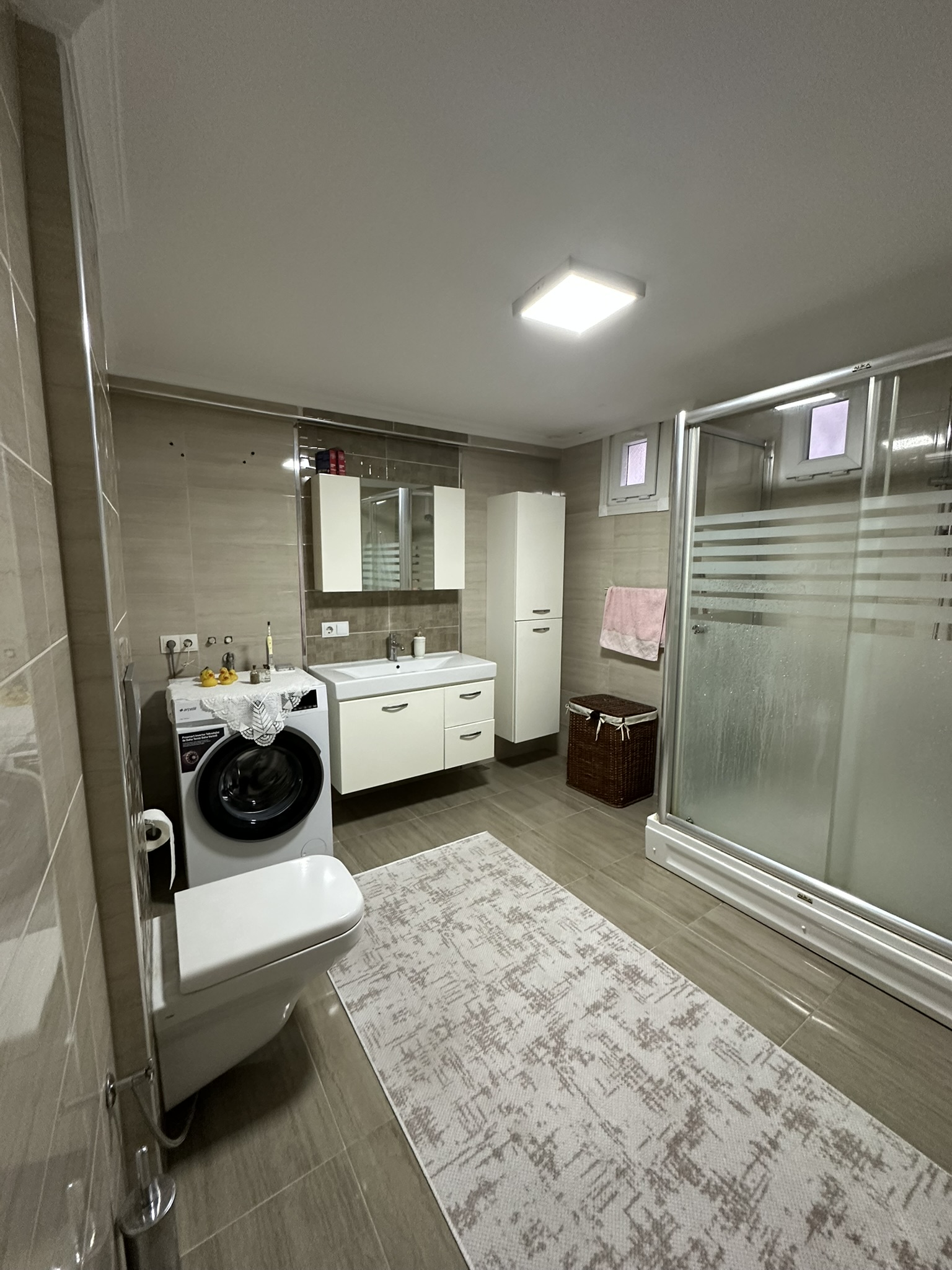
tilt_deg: -7.7
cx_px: 476
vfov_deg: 102.1
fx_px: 513
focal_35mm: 14
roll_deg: -1.1
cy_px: 635
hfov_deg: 85.7
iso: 320
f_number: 2.2
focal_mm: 2.22
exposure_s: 1/60
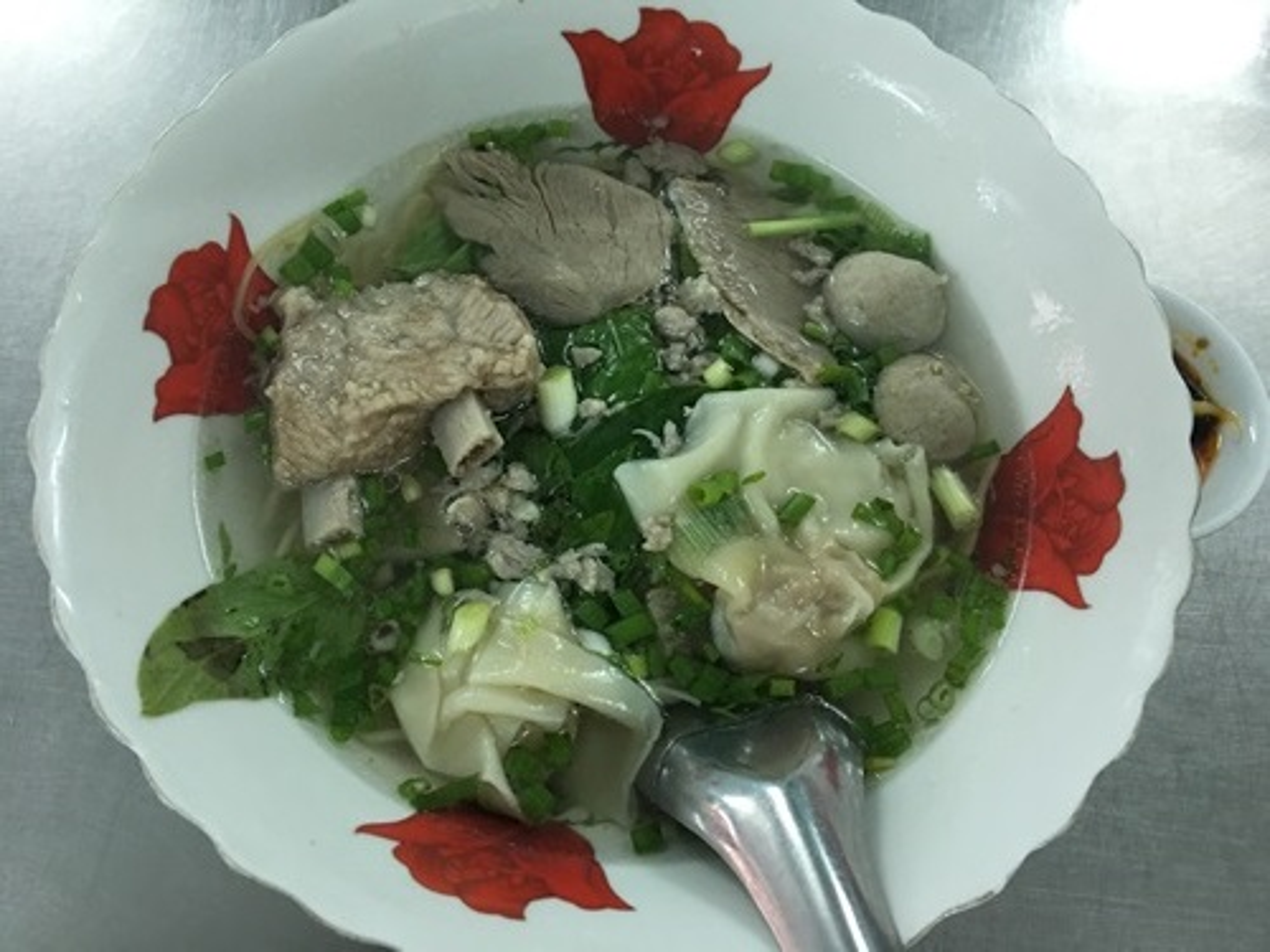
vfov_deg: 48.2
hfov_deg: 61.7
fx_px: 1064
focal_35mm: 29
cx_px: 635
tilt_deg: -66.1
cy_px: 476
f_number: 2.2
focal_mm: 4.15
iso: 80
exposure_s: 1/10
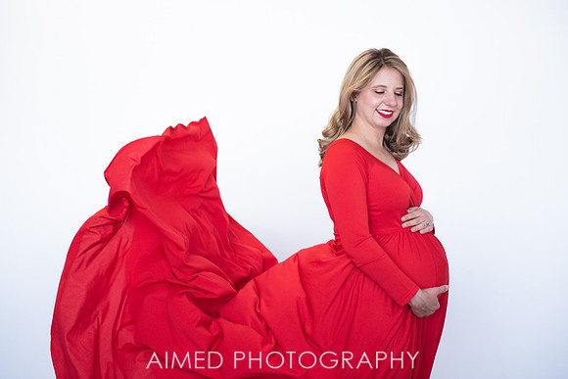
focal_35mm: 66
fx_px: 1036
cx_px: 276
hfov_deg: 30.7
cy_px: 172
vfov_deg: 20.7
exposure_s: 1/400
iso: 1000
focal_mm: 60
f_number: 2.8
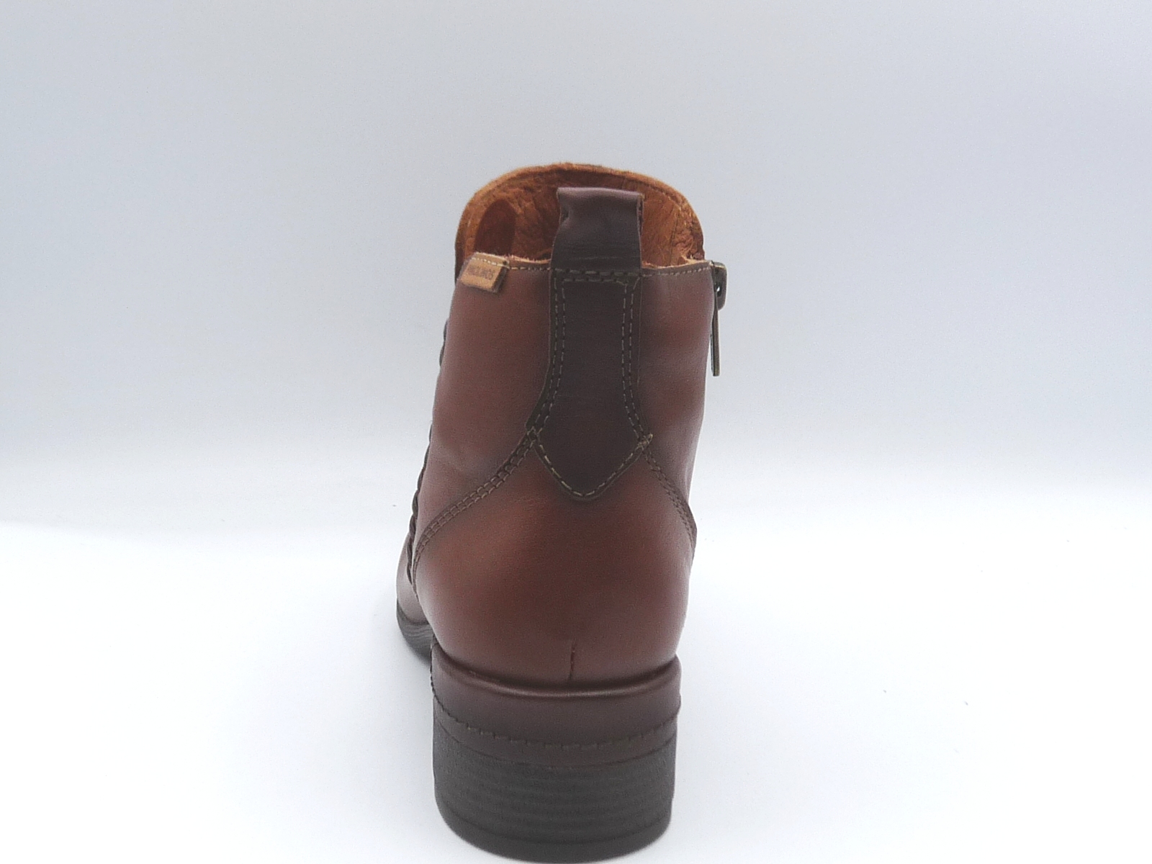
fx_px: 1597
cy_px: 432
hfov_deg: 39.7
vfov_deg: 30.3
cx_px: 576
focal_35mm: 48
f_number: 4.5
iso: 100
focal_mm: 4.8
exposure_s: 1/200
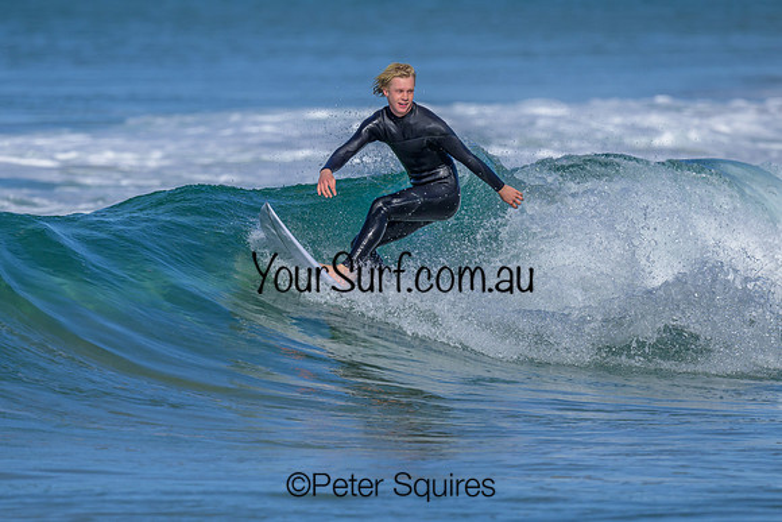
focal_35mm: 1093
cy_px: 278
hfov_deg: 1.9
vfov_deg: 1.3
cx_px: 358
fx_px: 23745
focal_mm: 800
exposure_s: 1/2000
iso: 220
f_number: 6.3
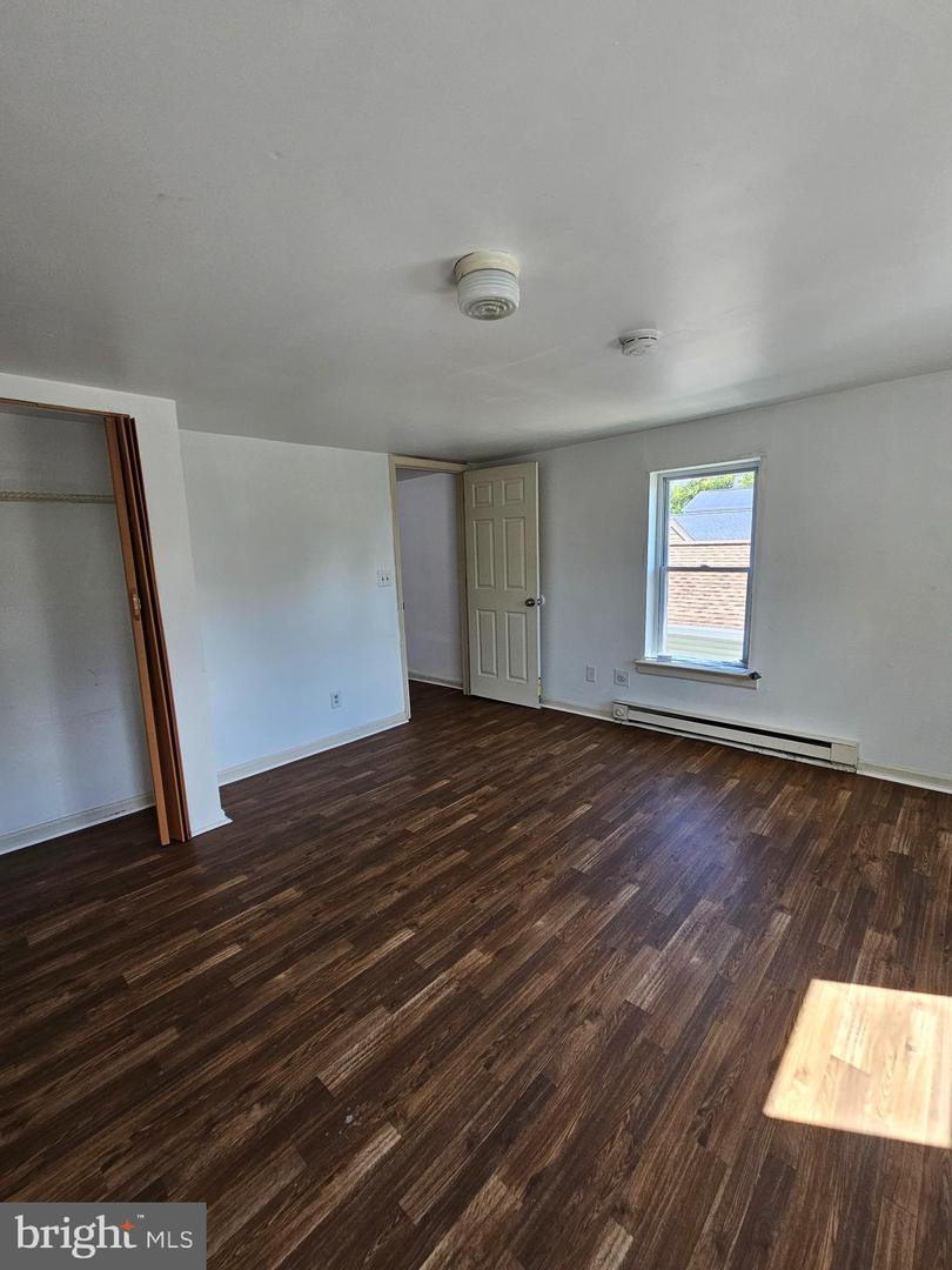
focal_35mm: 13
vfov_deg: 106.2
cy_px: 635
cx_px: 476
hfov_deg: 89.9
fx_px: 477
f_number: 2.2
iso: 125
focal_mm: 2.2
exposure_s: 1/207
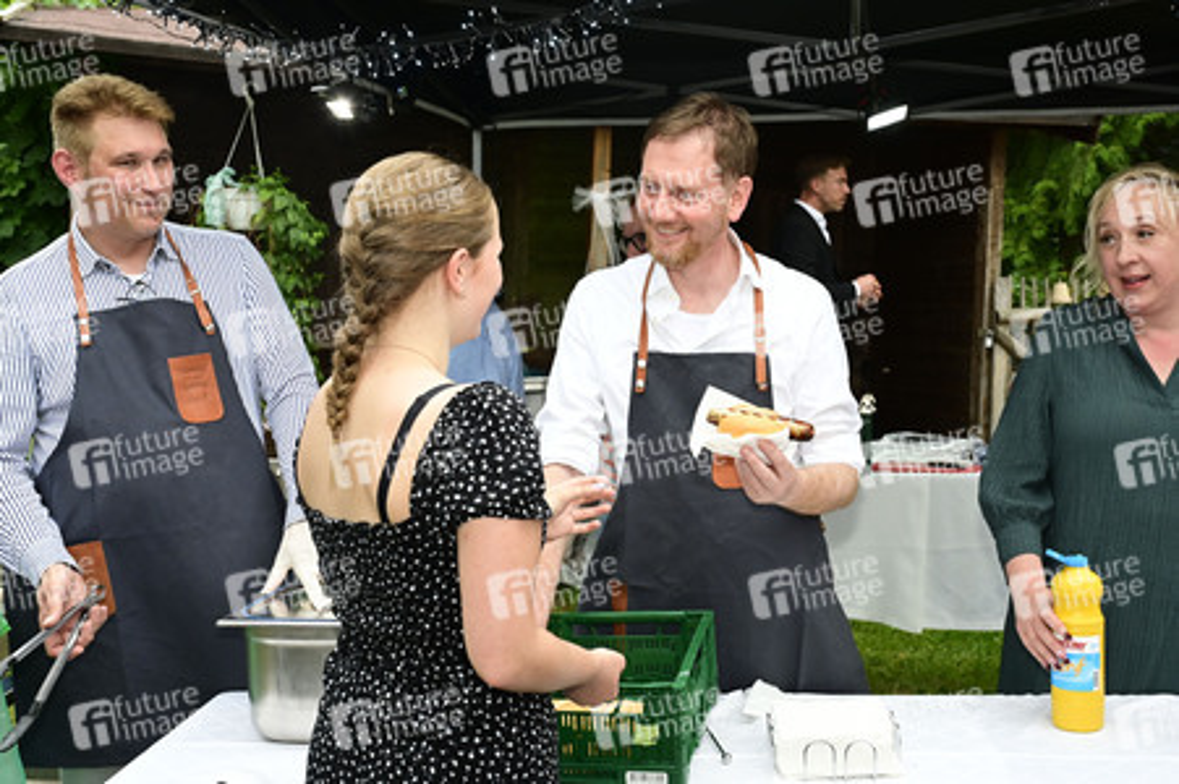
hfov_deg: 54.5
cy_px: 392
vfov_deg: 37.8
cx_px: 590
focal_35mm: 35
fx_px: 1145
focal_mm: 35
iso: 2000
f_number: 6.3
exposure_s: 1/200
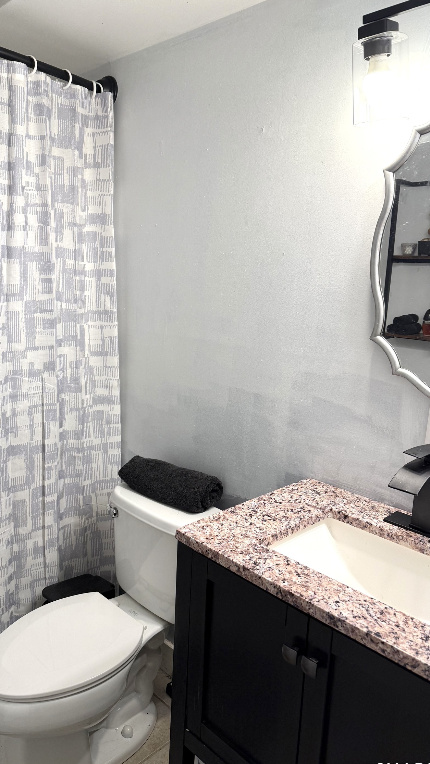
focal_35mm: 27
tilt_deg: -10.9
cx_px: 171
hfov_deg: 42.7
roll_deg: -2.9
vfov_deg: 69.9
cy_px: 387
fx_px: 547
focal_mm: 6.76
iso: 125
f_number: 1.78
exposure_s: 1/120
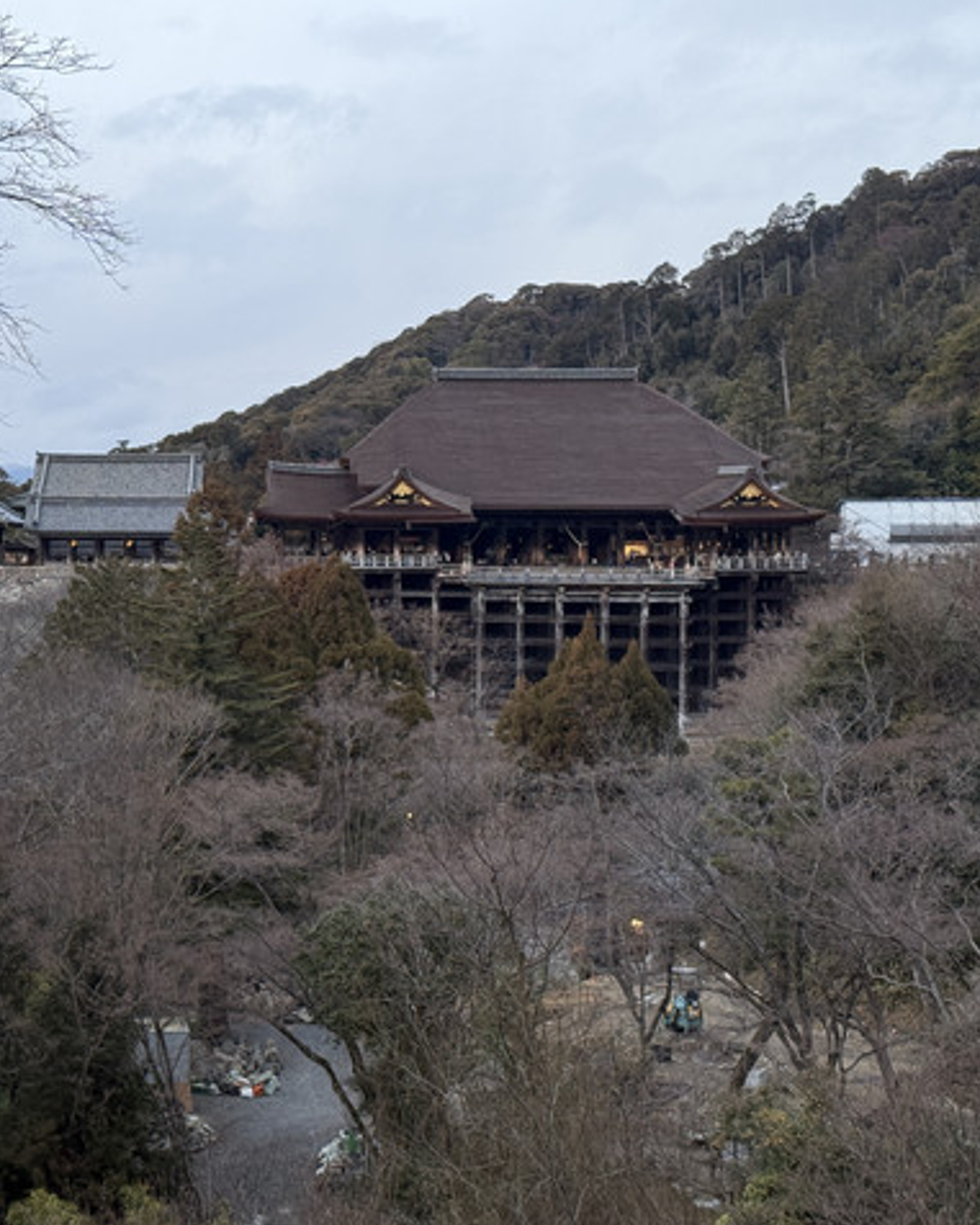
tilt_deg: -1.6
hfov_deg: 23.8
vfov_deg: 30.0
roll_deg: -0.1
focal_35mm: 63
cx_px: 185
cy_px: 612
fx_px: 2283
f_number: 1.78
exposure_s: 1/60
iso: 100
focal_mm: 6.76
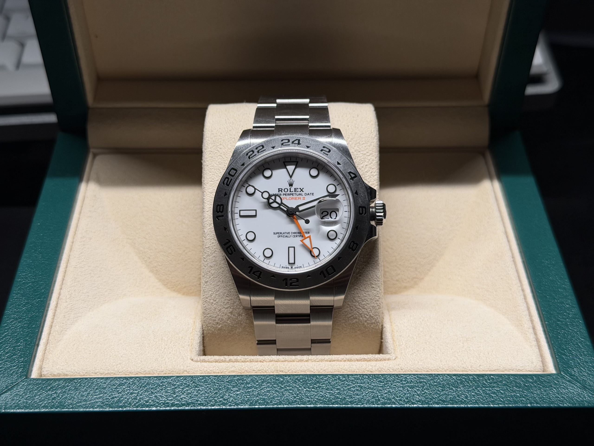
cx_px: 297
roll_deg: +0.9
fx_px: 824
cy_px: 223
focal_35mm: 48
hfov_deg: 39.7
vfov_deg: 30.3
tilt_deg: -43.1
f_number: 1.78
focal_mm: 6.76
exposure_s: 1/79
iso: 100
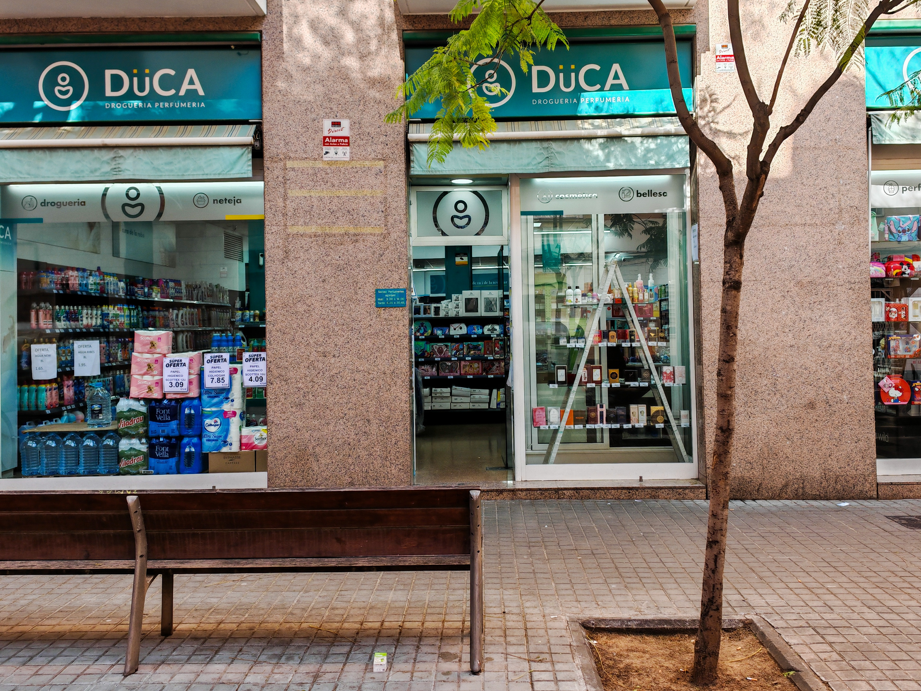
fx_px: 851
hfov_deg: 56.8
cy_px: 300
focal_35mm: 32
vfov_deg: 44.1
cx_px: 495
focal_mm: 6.83
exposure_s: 1/100
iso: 50
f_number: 2
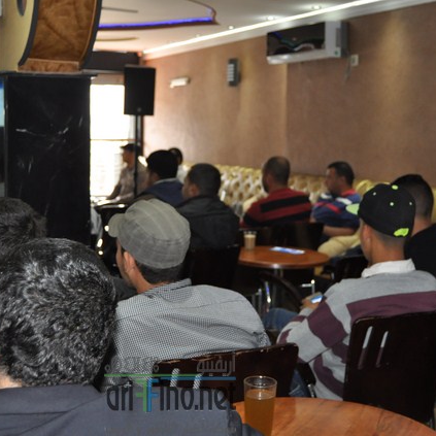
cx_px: 170
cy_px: 218
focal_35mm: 54
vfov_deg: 31.6
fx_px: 769
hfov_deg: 31.5
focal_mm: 28
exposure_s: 1/60
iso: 800
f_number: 4
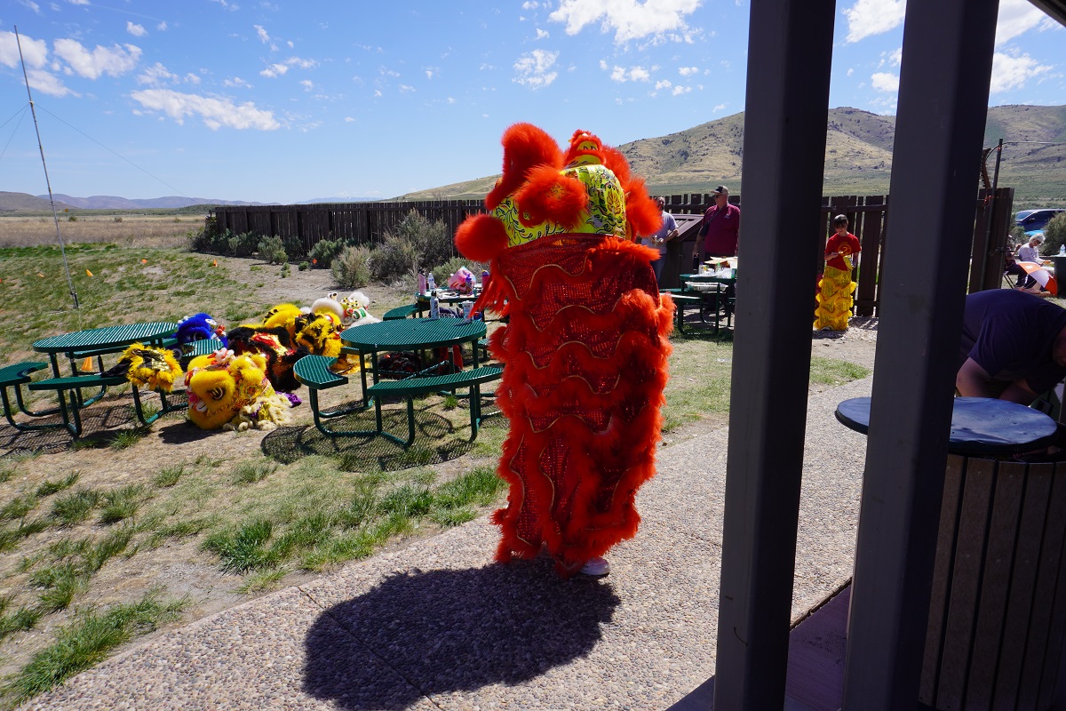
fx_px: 711
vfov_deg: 53.1
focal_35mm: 24
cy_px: 356
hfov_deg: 73.7
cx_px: 533
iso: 100
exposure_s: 1/100
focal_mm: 16
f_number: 14
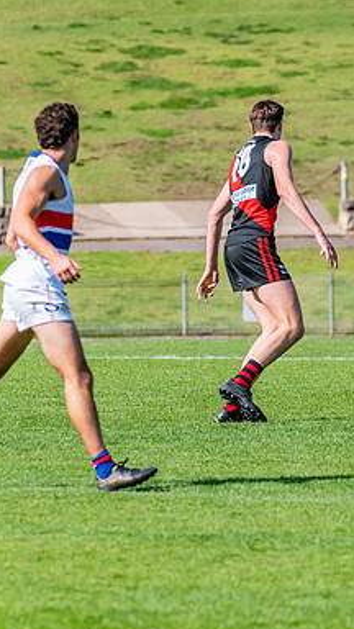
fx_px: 9161
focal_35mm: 549
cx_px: 441
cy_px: 315
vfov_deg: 3.9
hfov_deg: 2.2
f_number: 9
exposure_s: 1/1600
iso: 800
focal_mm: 330
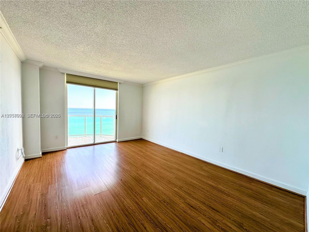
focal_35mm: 14
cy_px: 116
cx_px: 154
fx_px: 125
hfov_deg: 102.1
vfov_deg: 85.7
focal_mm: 2.22
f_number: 2.2
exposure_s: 1/99
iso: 50
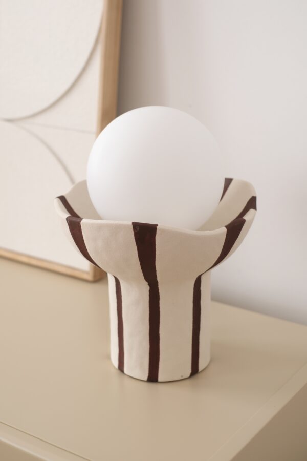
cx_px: 154
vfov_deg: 37.5
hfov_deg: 25.5
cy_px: 230
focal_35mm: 53
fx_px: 678
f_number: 2.8
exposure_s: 1/52
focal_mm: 35
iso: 160
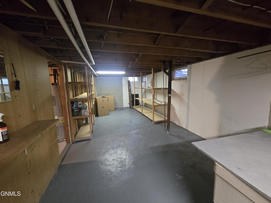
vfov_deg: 89.9
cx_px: 136
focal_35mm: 13
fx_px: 102
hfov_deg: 106.2
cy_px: 102
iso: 1250
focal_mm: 2.2
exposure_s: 1/60
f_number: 2.2
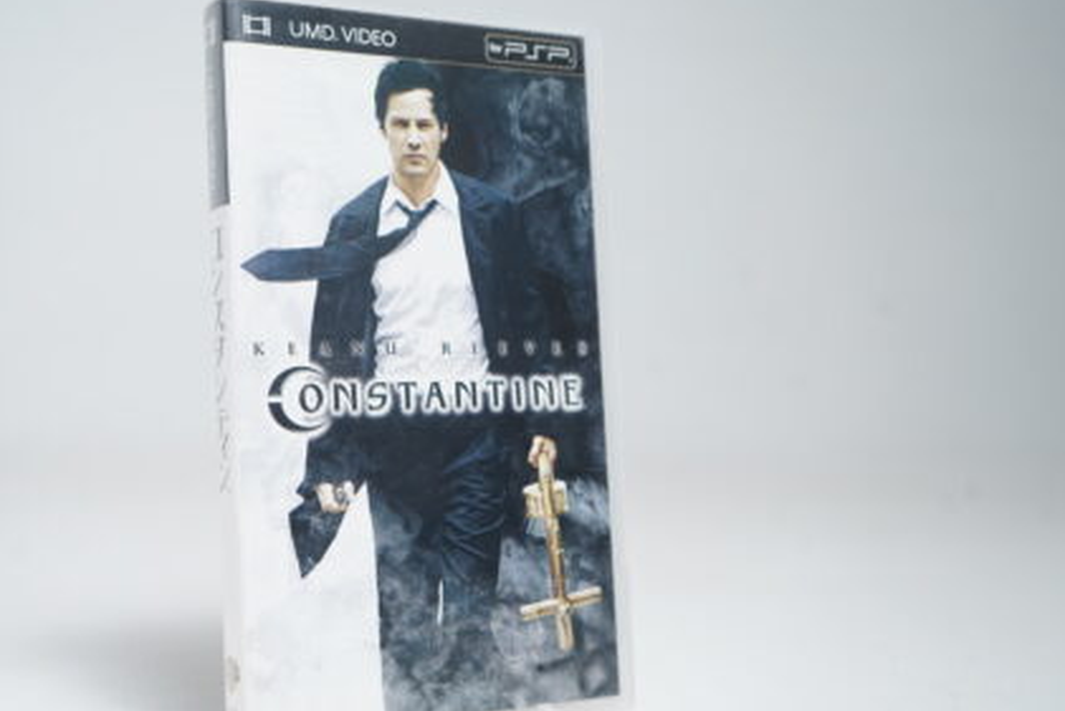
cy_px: 377
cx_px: 440
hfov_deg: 42.6
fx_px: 1361
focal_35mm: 46
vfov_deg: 29.3
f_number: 5
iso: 800
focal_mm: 38
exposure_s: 1/40
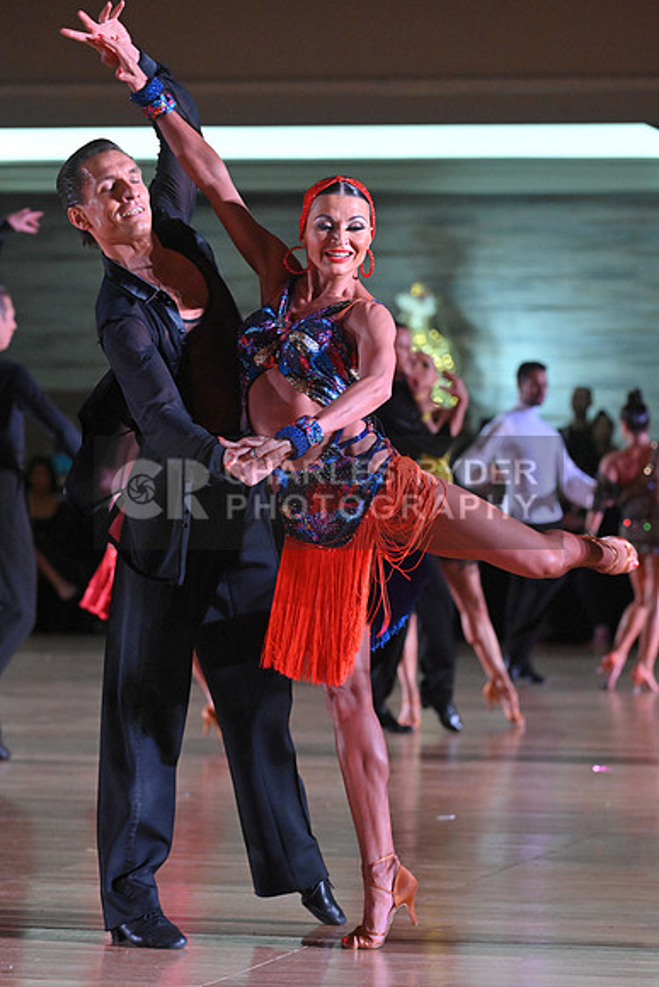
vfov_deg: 11.7
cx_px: 330
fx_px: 4802
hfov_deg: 7.9
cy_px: 494
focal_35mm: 175
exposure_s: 1/400
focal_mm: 175
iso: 6400
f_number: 6.3
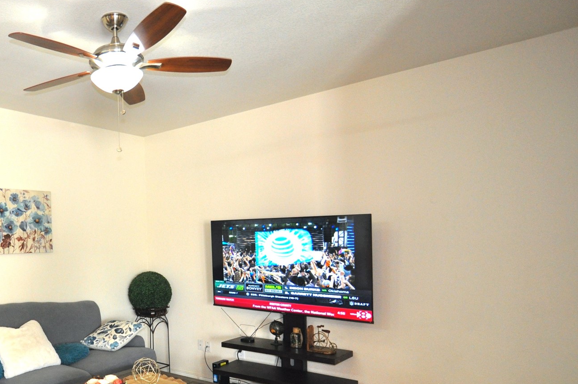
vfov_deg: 45.9
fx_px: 446
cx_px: 121
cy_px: 253
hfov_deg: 60.8
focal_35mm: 28
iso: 800
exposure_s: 1/100
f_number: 2.8
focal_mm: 11
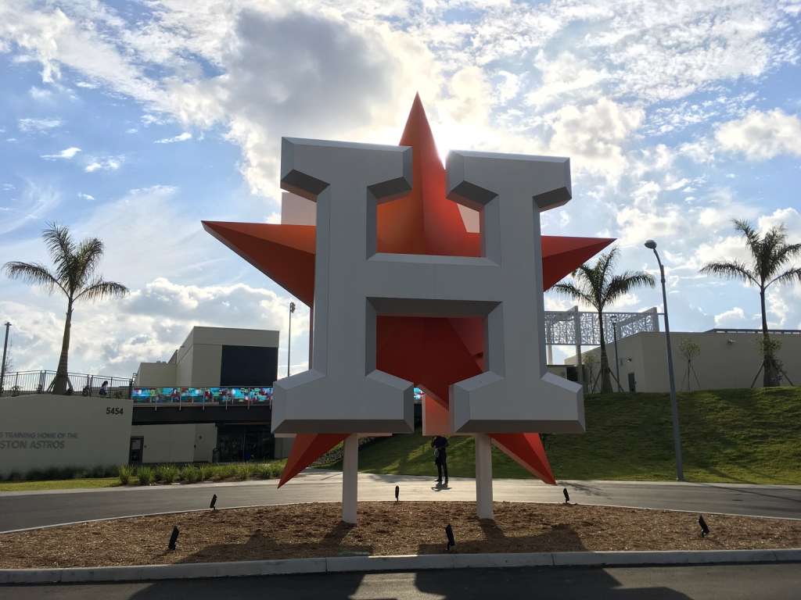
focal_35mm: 29
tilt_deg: +13.0
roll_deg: +0.0
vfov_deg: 48.2
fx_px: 671
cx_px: 400
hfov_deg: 61.7
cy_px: 300
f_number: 2.2
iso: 25
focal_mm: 4.15
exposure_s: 1/2564
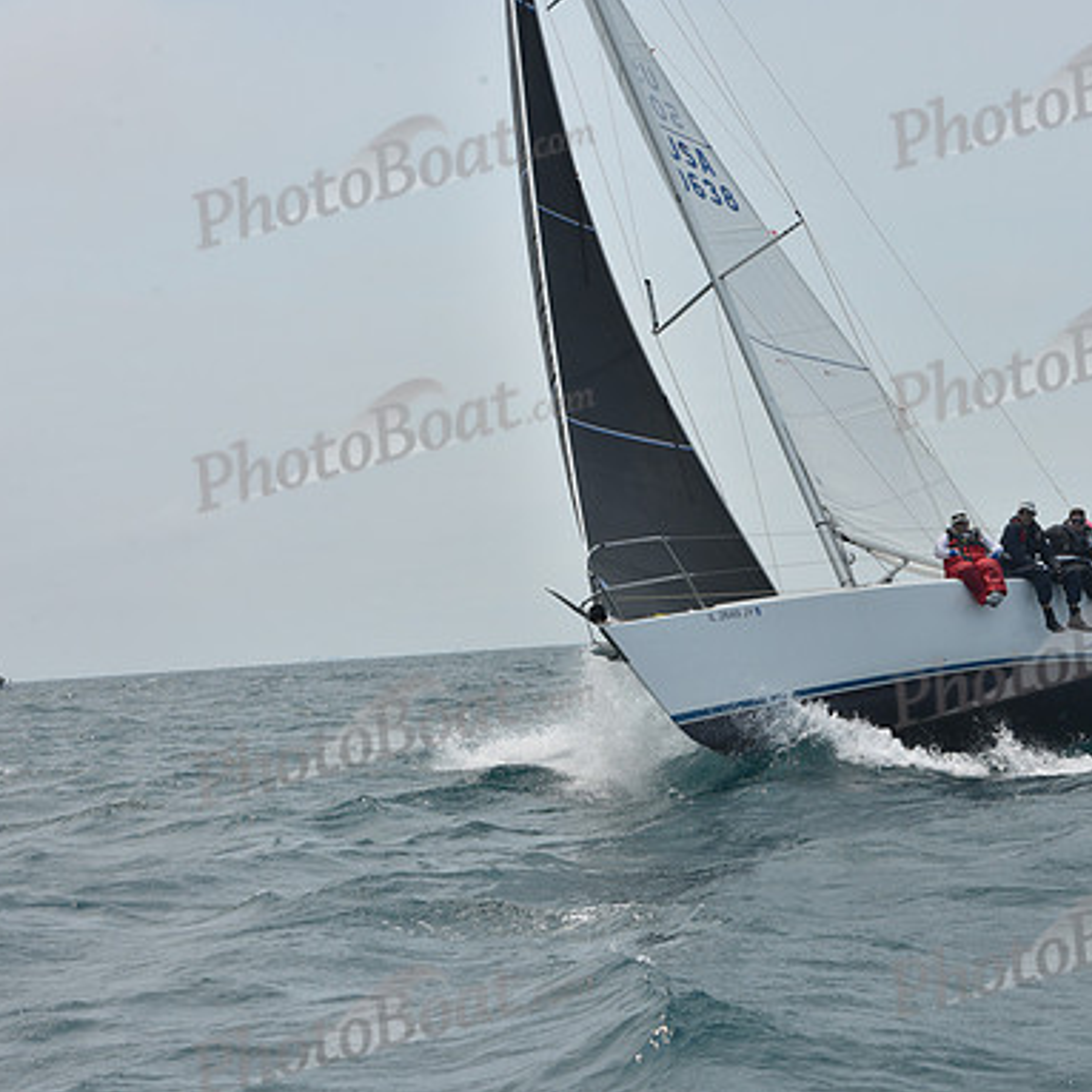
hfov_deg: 19.2
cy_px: 546
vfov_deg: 19.3
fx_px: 3212
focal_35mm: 90
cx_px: 744
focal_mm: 70
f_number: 13
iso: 250
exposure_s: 1/800
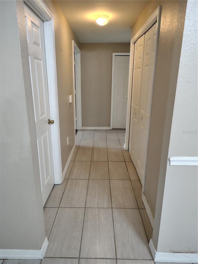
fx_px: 183
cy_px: 132
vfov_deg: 71.6
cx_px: 99
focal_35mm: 24
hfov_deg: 56.8
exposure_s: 1/60
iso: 1030
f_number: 1.8
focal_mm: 5.56
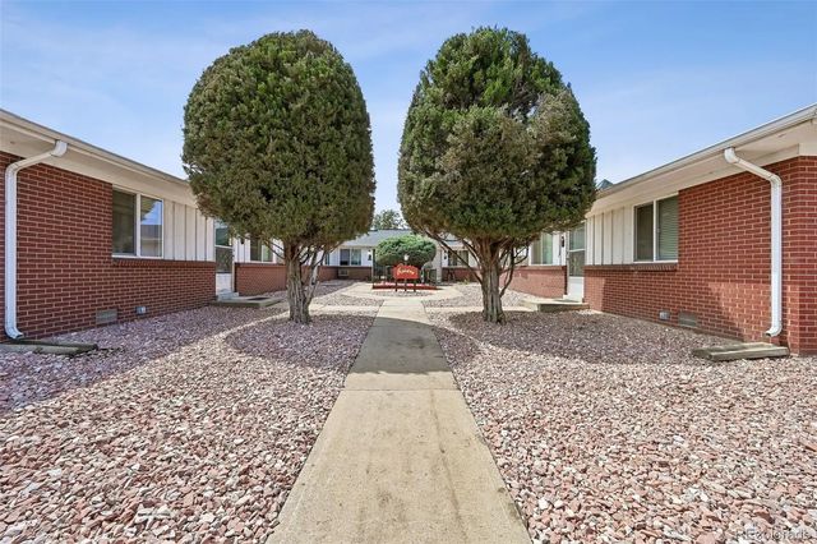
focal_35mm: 14
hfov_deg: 104.3
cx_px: 408
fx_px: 318
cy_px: 272
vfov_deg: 81.1
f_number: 10
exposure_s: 1/320
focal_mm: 14
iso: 400
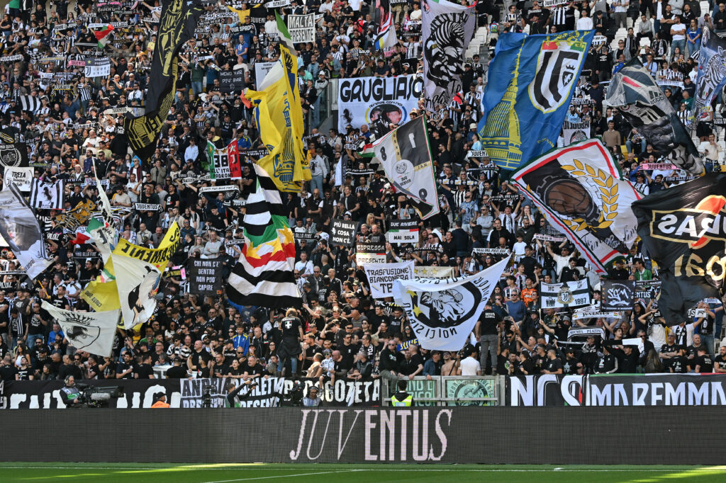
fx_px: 2117
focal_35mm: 105
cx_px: 363
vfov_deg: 13.0
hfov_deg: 19.5
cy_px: 242
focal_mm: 70
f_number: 5.6
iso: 500
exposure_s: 1/400
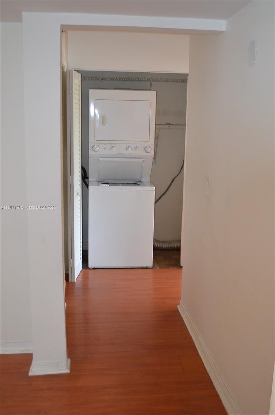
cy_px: 208
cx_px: 138
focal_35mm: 39
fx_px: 449
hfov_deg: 34.0
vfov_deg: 49.7
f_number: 4.2
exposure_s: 1/60
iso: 1400
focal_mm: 26
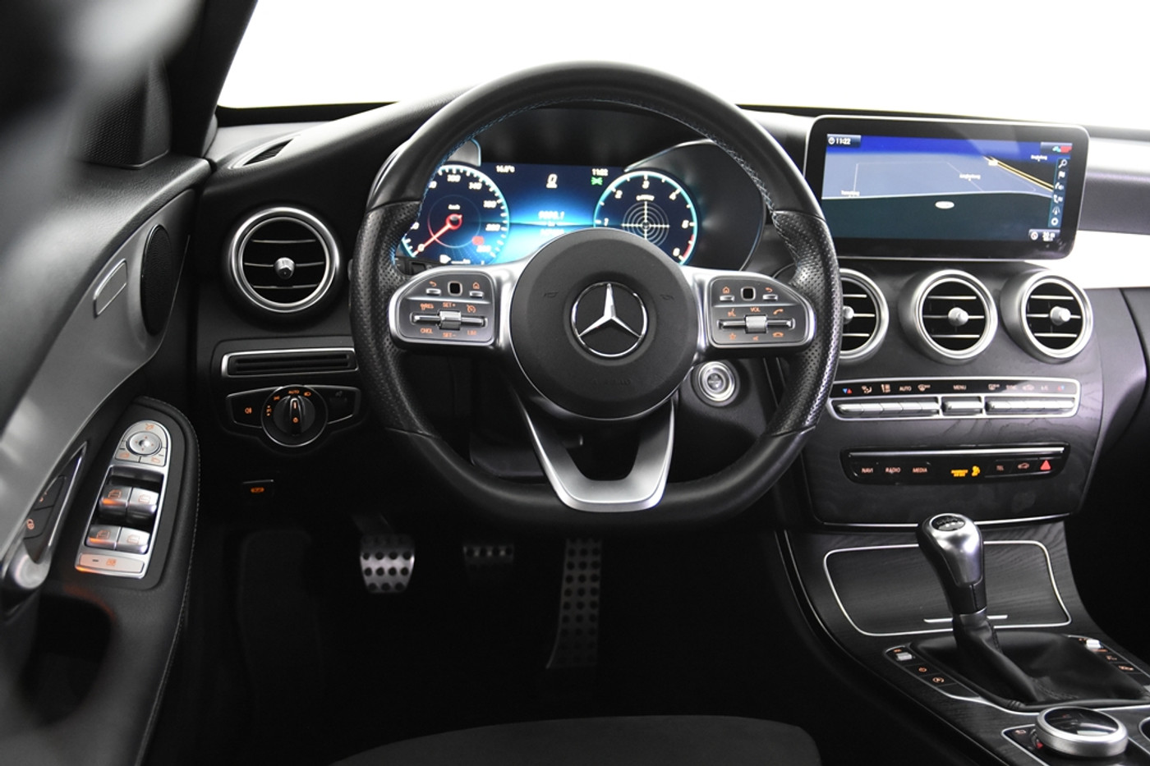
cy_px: 383
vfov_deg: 34.2
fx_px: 1246
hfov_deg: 49.6
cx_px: 575
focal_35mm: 39
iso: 4000
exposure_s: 1/40
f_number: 3.2
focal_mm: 26
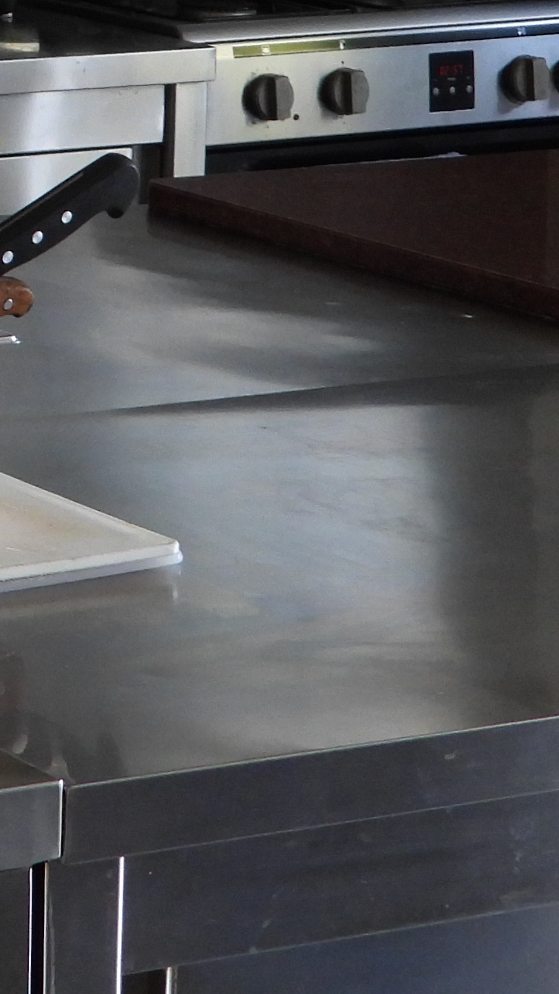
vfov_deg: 13.7
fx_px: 4033
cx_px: -612
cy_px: -125
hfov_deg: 7.6
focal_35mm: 153
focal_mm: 7.9
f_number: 3.2
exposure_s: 1/30
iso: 280
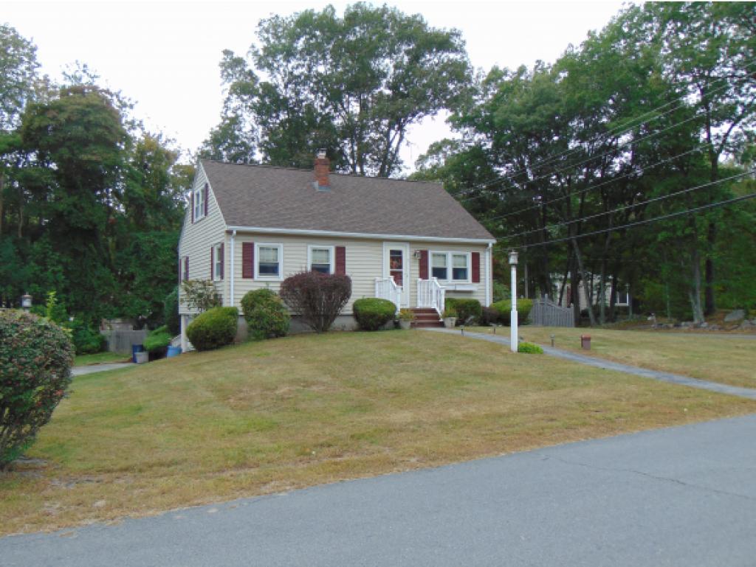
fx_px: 655
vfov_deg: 46.8
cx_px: 378
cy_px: 284
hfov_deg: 59.9
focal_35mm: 30
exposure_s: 1/320
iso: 80
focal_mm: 5.4
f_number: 3.1
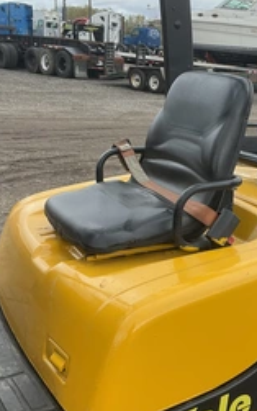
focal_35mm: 49
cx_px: 200
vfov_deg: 41.0
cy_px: 205
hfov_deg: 26.0
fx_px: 549
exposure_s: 1/221
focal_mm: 3
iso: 25
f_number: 1.8
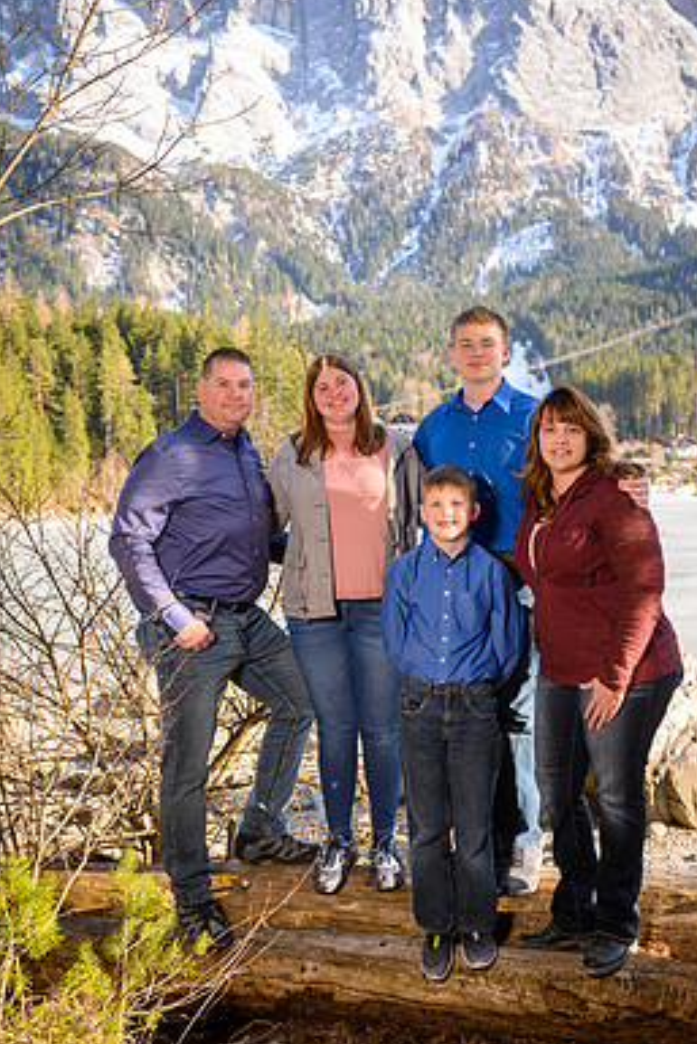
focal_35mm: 42
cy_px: 461
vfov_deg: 46.3
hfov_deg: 31.9
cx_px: 395
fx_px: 1219
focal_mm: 36
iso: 125
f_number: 4.5
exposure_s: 1/160
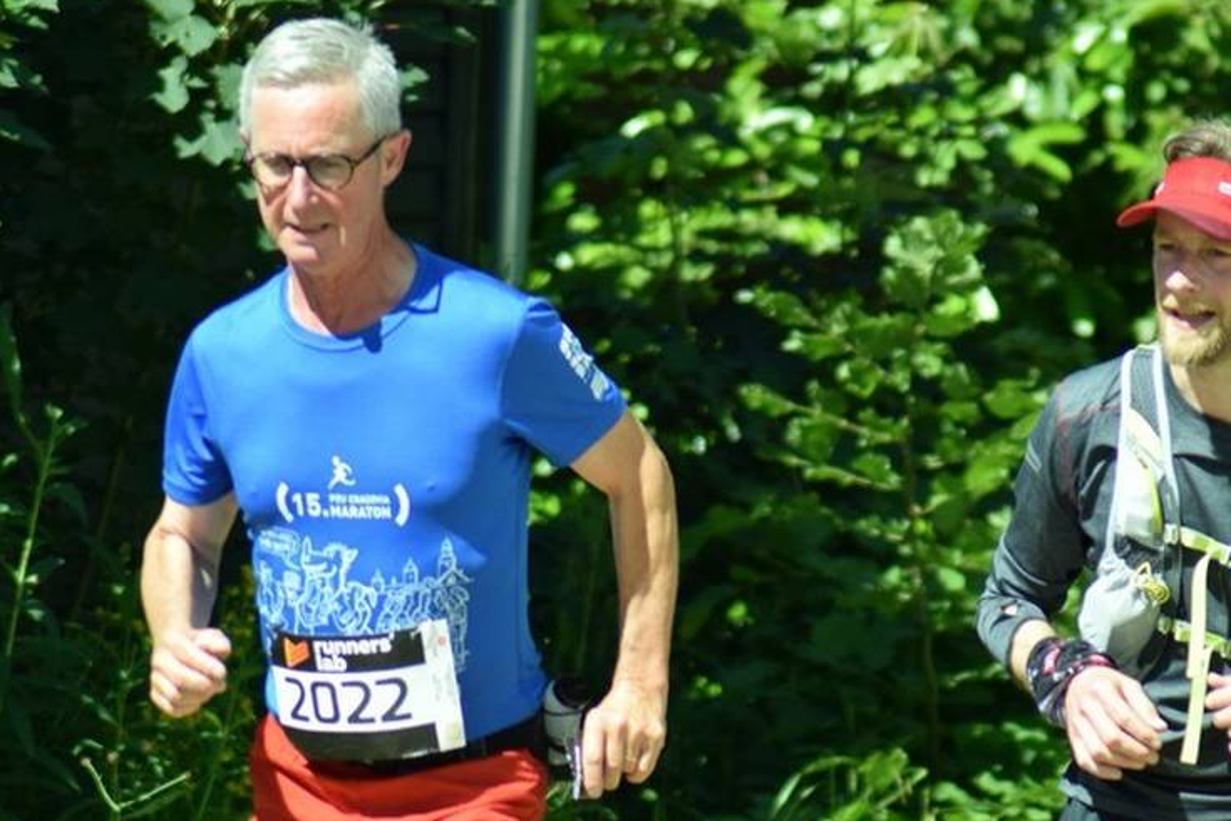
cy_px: 493
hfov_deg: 4.2
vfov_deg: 2.8
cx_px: 682
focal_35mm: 490
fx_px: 16754
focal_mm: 200
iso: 400
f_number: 4.8
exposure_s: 1/1250
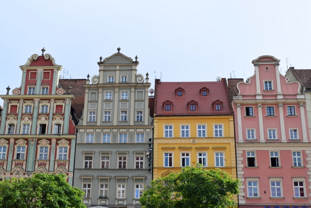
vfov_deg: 29.9
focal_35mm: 45
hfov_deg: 43.6
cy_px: 104
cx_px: 156
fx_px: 389
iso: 200
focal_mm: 30
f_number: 9
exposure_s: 1/320
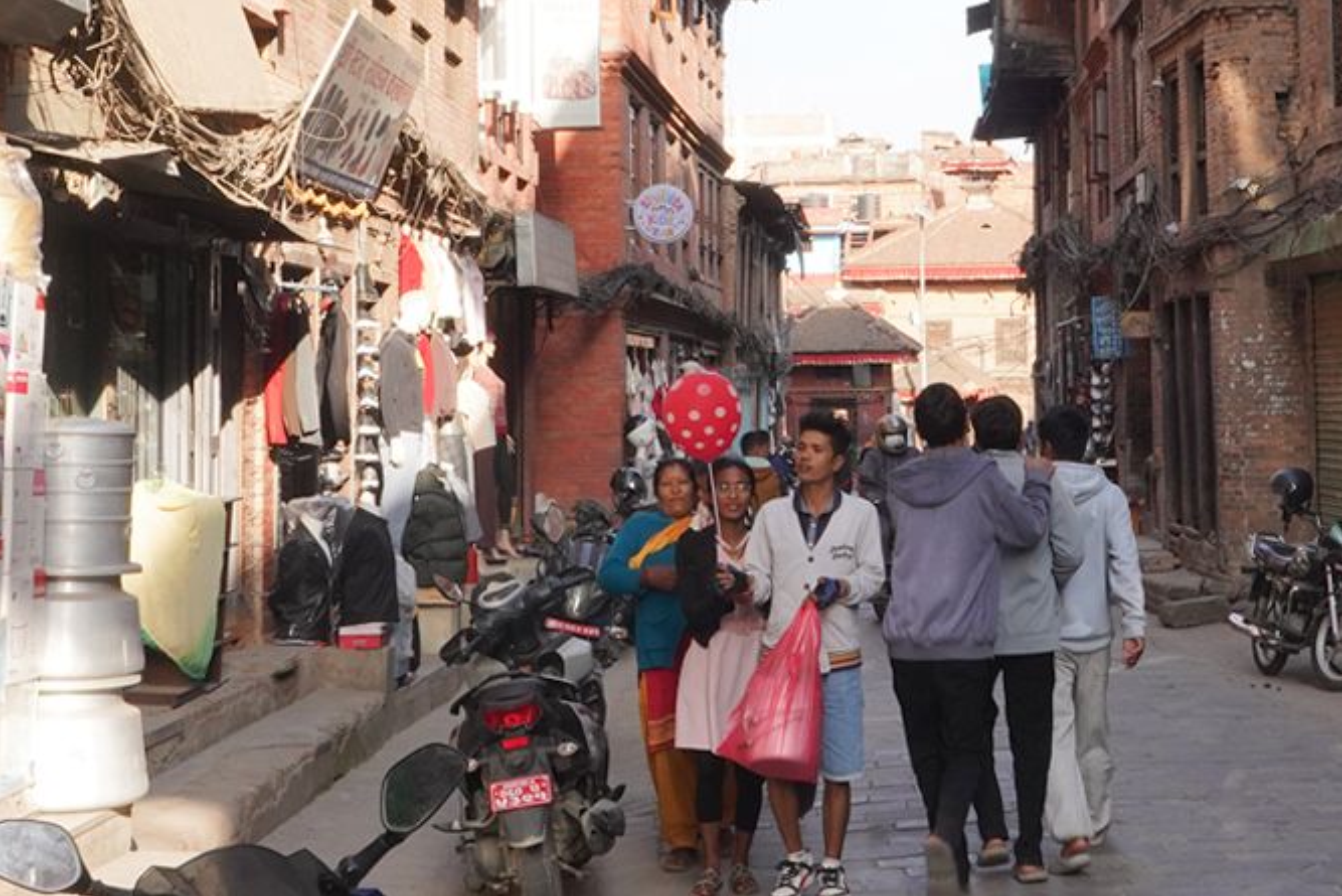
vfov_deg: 18.7
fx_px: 2684
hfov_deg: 27.8
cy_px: 115
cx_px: 946
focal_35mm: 72
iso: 800
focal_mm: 24
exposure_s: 1/100
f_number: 18
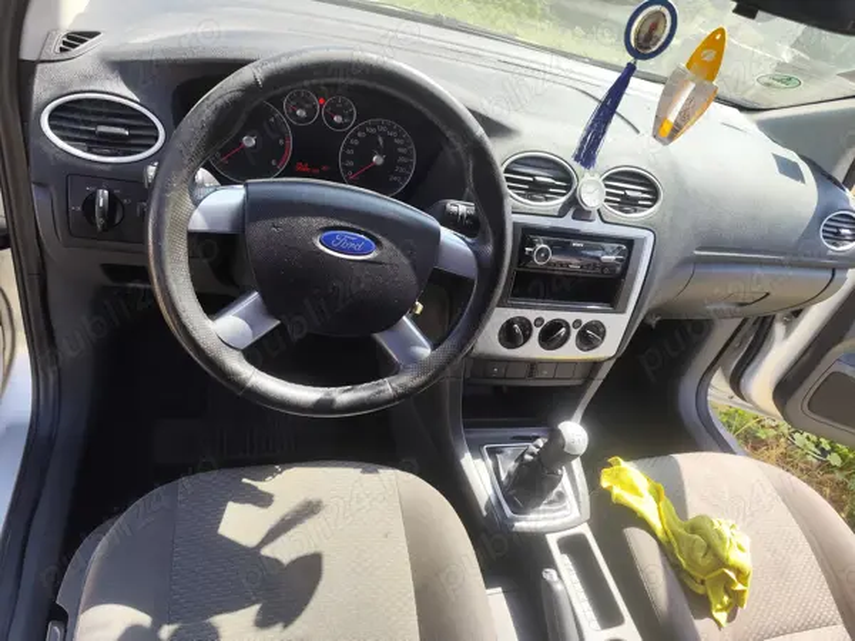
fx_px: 568
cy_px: 320
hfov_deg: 73.9
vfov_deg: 58.9
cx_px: 428
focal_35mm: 23
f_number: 1.65
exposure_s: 1/256
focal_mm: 6.19
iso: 50
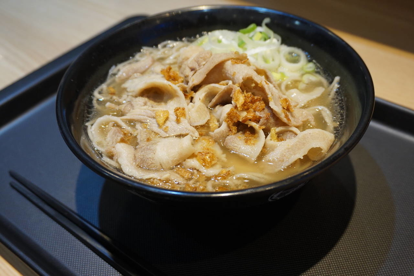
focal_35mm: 39
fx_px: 448
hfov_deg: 49.6
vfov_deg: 34.2
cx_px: 207
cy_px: 138
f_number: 4.5
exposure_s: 1/60
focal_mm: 26
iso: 320
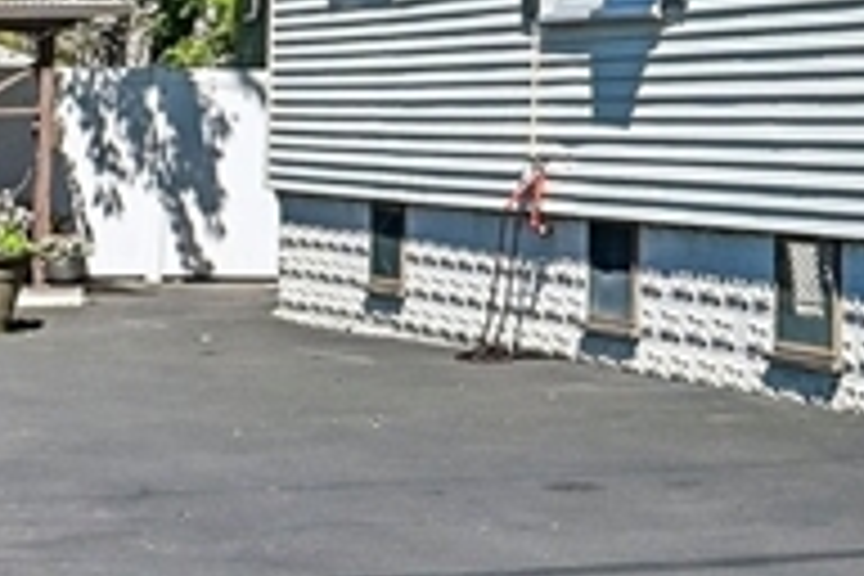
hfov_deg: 12.4
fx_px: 3840
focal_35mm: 160
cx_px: 1161
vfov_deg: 8.4
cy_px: -286
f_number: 8
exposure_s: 1/1600
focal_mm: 30
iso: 400
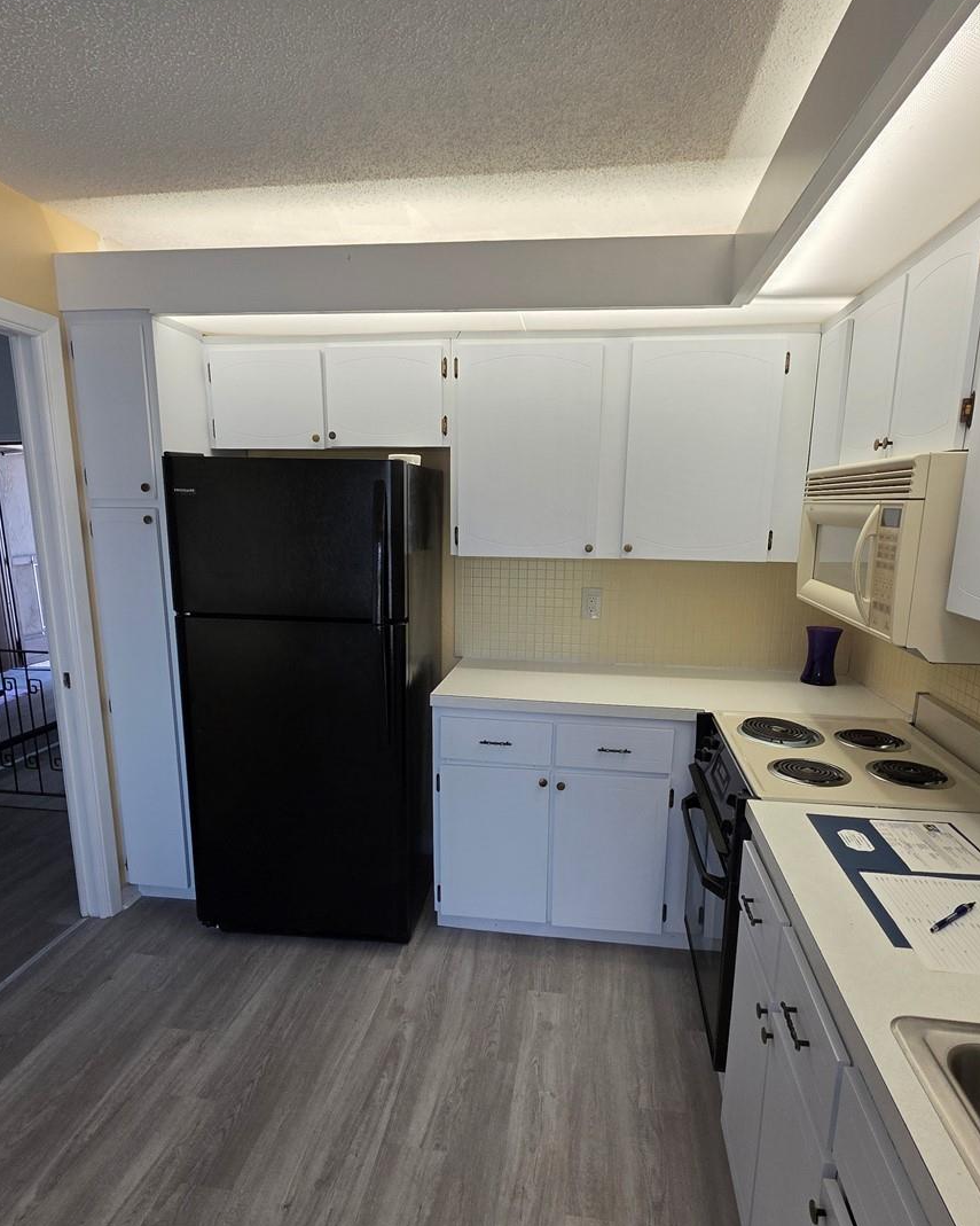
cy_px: 671
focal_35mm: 19
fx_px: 689
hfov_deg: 70.8
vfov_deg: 83.1
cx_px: 489
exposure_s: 1/120
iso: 64
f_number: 1.9
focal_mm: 2.2
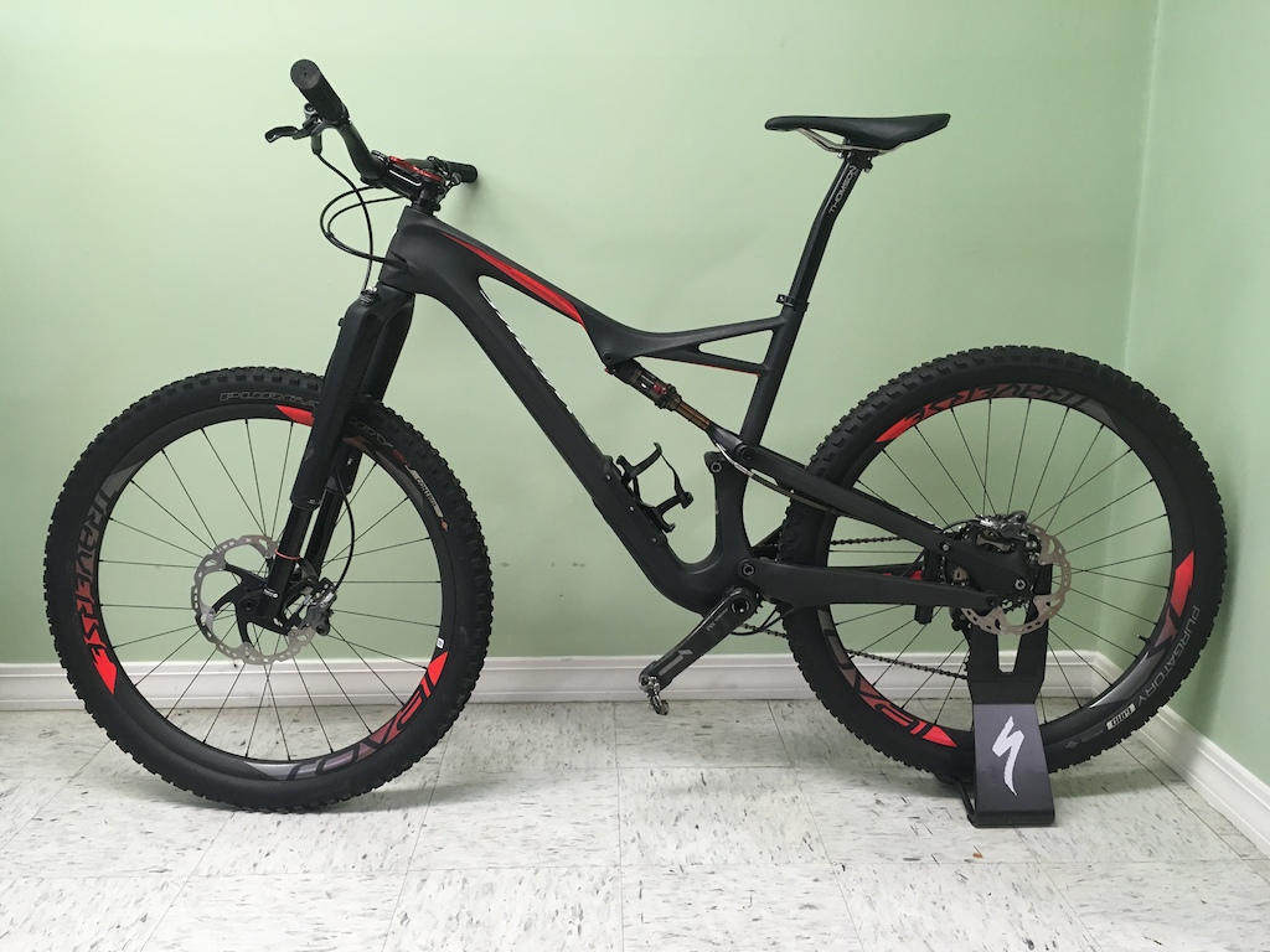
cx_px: 635
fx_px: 1064
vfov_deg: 48.2
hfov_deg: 61.7
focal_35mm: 29
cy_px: 476
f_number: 2.2
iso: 100
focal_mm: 4.15
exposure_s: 1/30
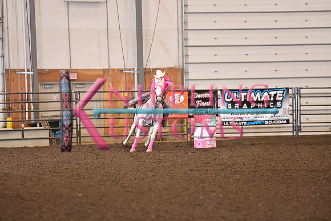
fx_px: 1839
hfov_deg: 10.3
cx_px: 166
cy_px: 110
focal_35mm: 200
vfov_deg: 6.9
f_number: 3.5
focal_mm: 200
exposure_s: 1/250
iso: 1600
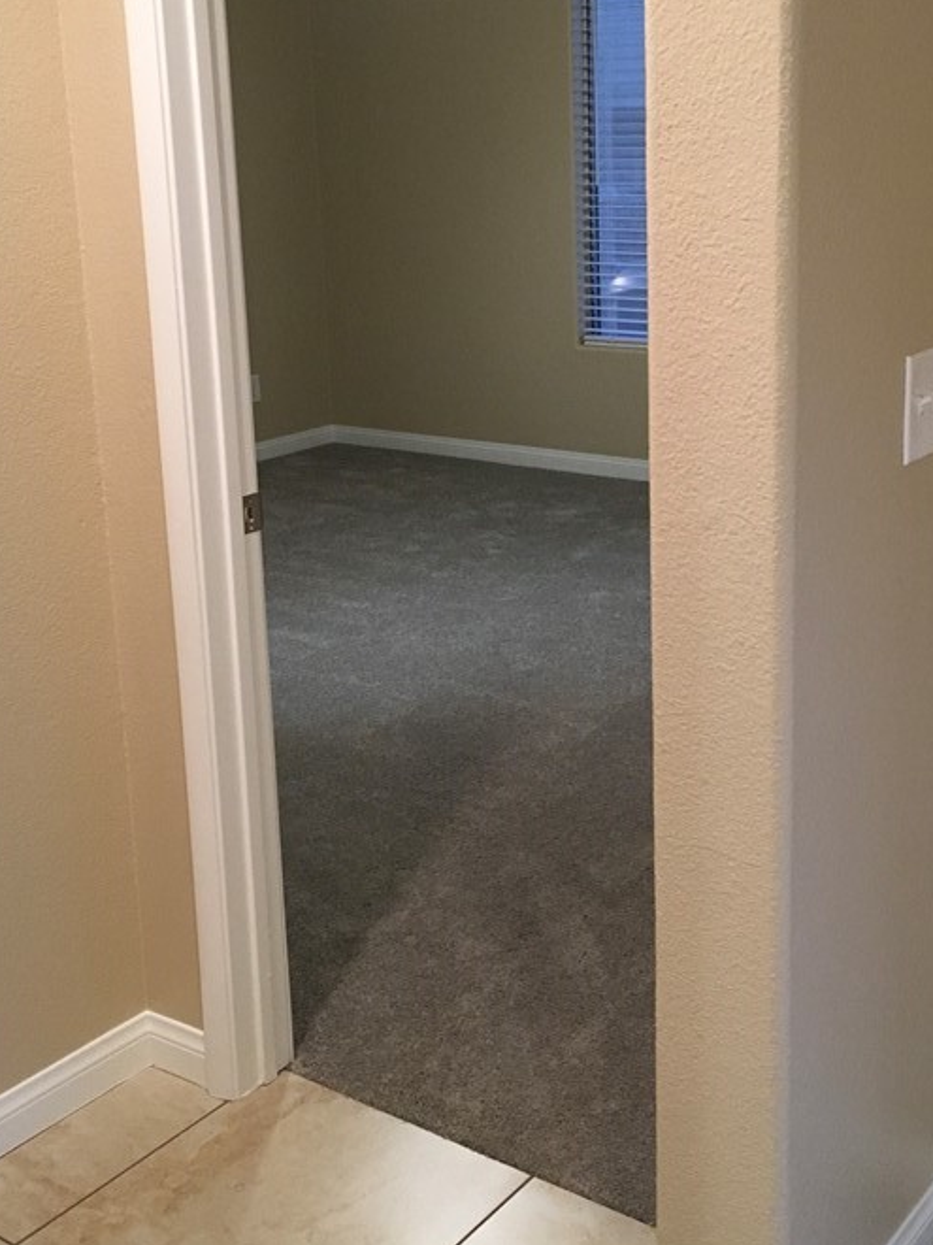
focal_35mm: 45
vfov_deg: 41.9
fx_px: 1617
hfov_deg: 32.1
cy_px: 500
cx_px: 547
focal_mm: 4.15
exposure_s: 1/30
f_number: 2.2
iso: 160
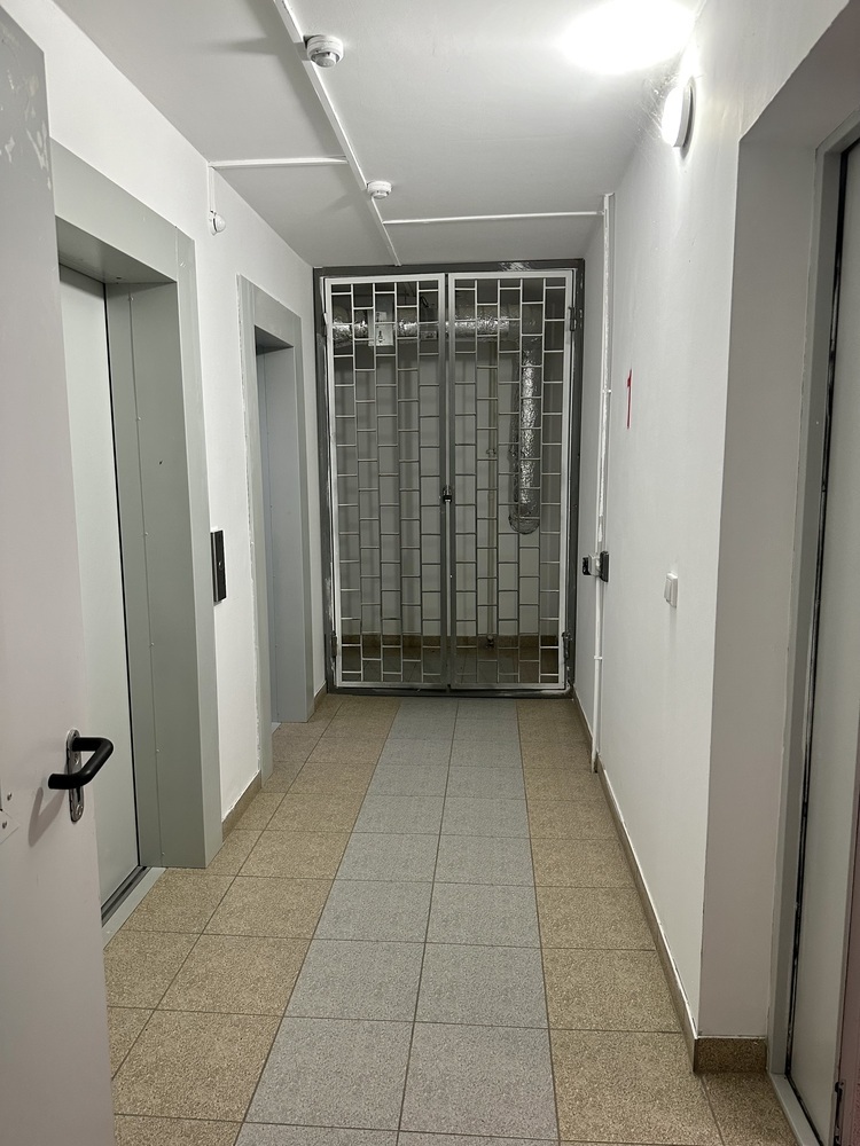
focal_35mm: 24
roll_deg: +0.4
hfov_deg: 56.8
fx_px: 795
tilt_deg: -7.7
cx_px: 430
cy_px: 573
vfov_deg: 71.6
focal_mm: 6.86
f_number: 1.78
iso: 320
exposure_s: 1/50
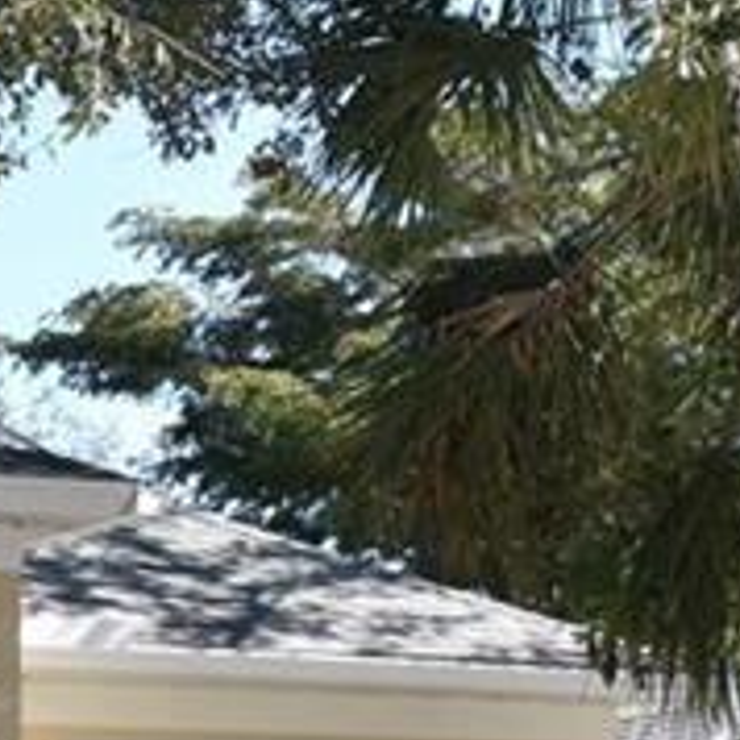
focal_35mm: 198
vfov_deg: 8.8
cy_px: 661
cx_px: -129
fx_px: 4800
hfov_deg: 8.7
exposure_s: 1/500
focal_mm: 27
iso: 640
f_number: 8
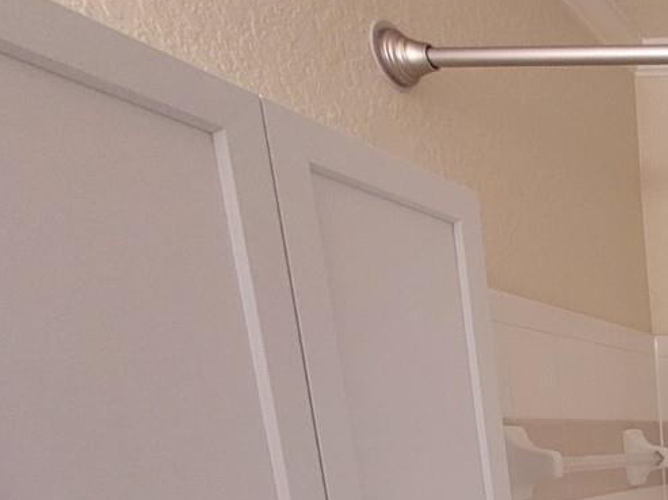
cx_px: 931
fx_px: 733
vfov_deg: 31.3
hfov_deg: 32.1
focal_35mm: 38
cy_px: 608
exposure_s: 1/60
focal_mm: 1.74
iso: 250
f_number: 2.2
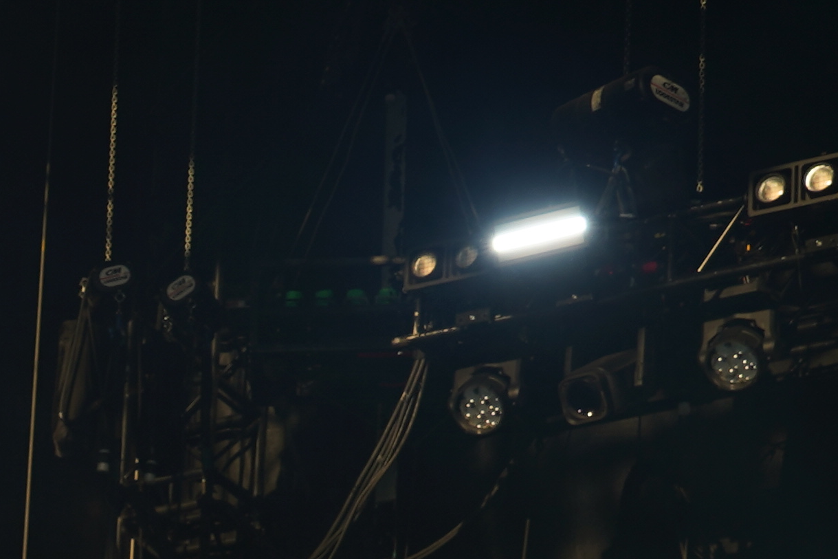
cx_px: -602
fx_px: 4353
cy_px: 1118
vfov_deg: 7.1
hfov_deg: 10.4
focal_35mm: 187
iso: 100
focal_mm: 38
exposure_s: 1/250
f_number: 5.6
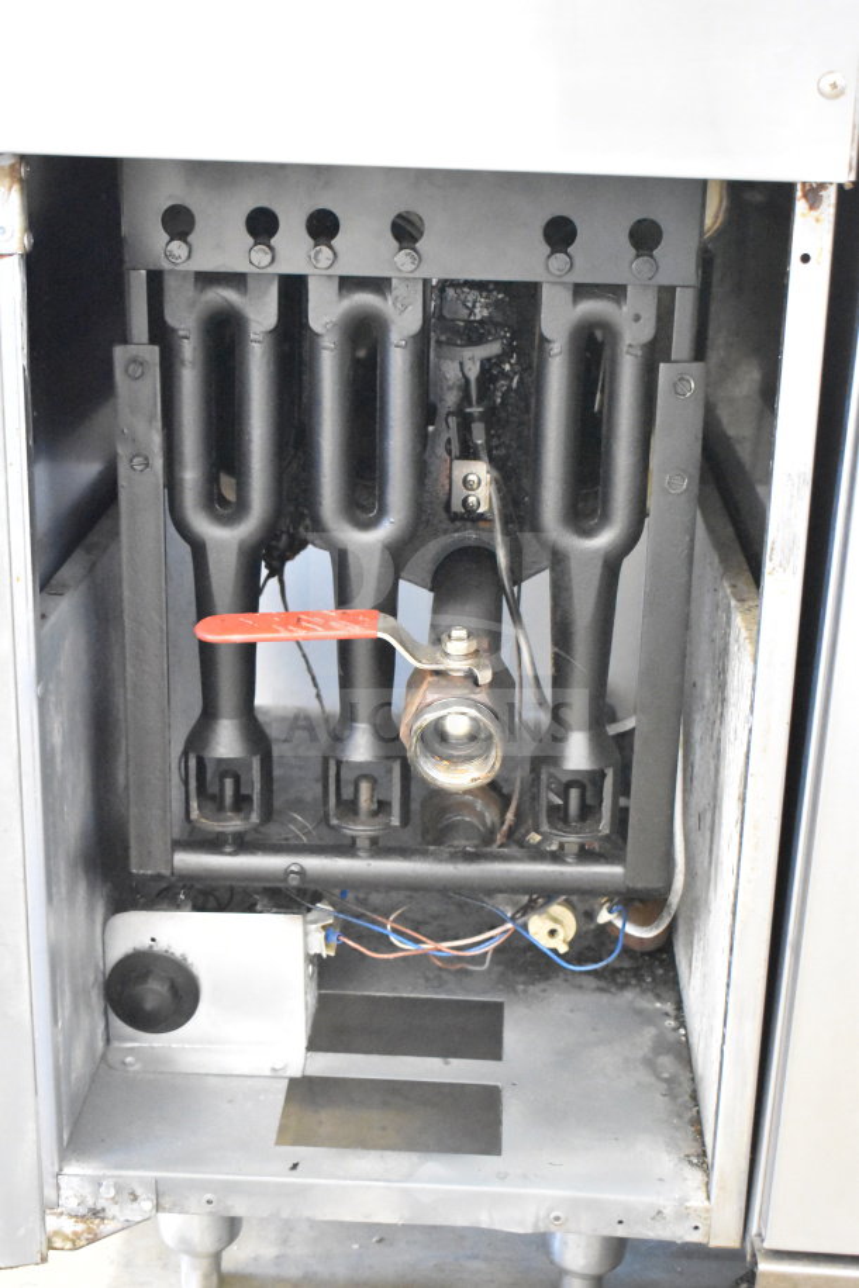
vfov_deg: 37.9
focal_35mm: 52
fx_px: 1879
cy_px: 644
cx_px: 430
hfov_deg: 25.8
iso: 16000
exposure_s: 1/60
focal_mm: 35
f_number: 4.5
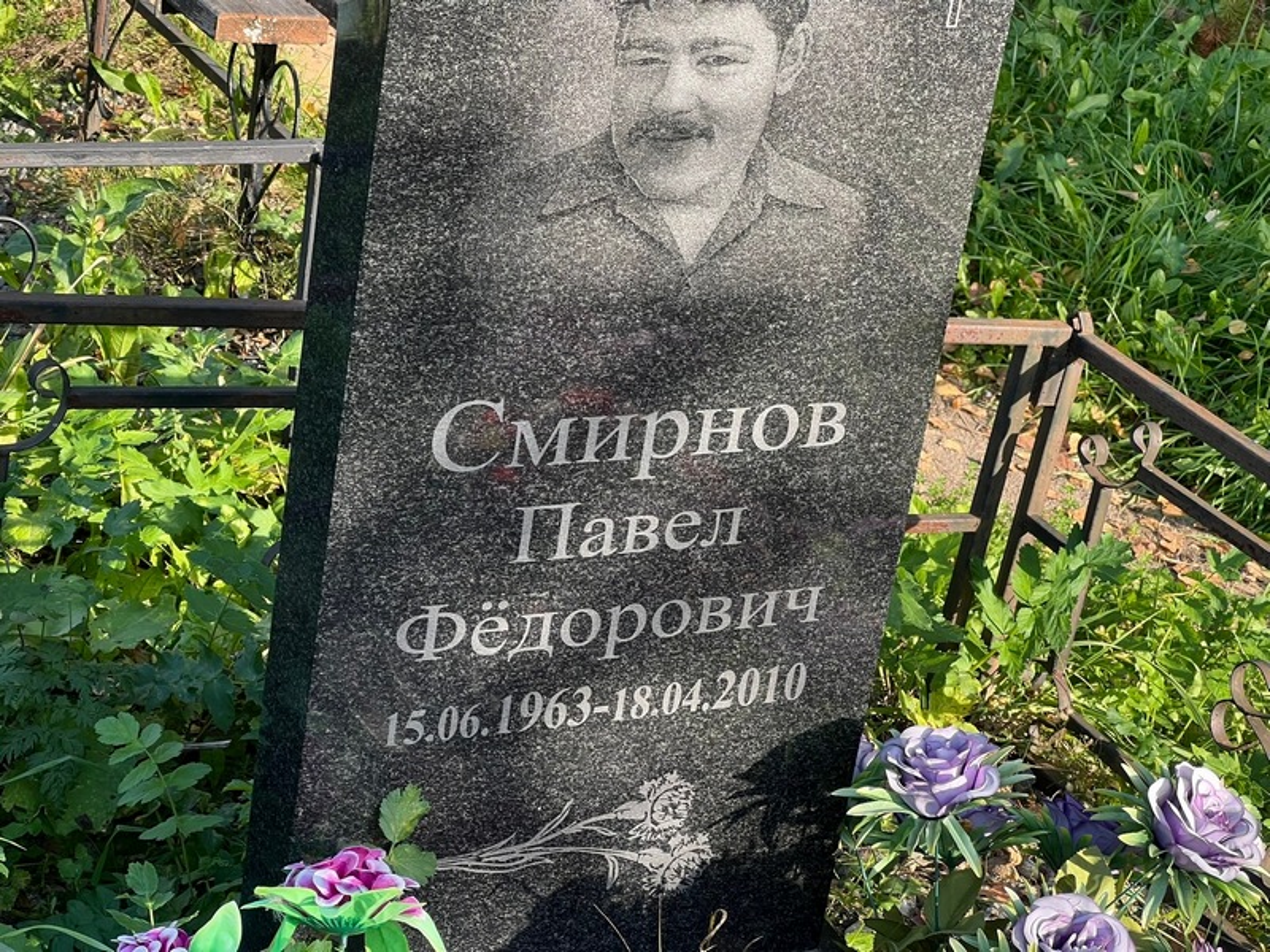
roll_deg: -10.4
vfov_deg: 19.1
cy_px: 476
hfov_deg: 25.3
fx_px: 2825
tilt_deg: -25.5
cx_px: 635
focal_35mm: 77
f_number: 2.8
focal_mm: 9
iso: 40
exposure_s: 1/121
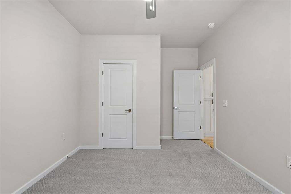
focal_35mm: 16
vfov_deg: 73.7
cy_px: 97
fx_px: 129
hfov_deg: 96.7
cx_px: 146
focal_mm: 16
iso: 200
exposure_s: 1/15
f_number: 8
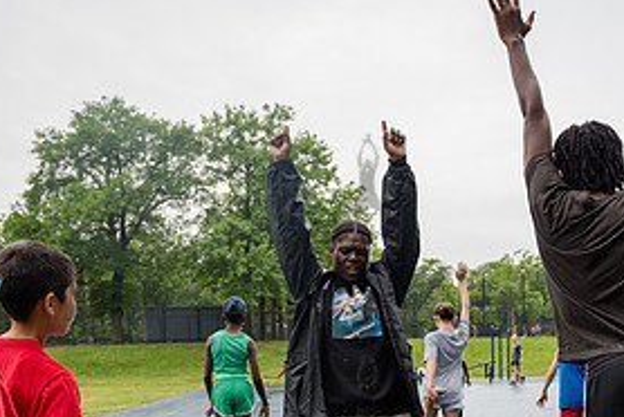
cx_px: 366
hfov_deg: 39.4
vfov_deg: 26.0
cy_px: 389
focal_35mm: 50
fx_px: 868
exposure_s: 1/1250
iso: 400
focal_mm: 24
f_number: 4.5
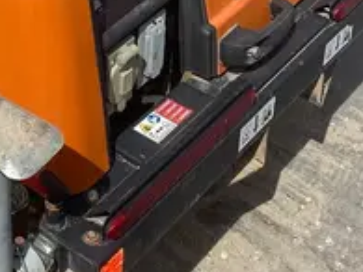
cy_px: -234
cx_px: 11
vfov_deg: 13.4
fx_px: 1027
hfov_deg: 19.5
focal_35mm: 98
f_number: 1.8
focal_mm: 4.25
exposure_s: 1/4115
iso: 32
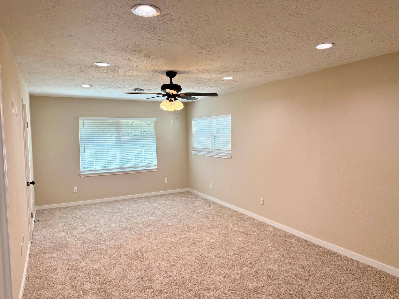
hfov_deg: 71.6
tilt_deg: -2.4
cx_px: 200
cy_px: 150
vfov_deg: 56.8
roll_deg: +0.6
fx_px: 277
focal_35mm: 24
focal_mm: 6.76
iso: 100
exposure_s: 1/227
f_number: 1.78
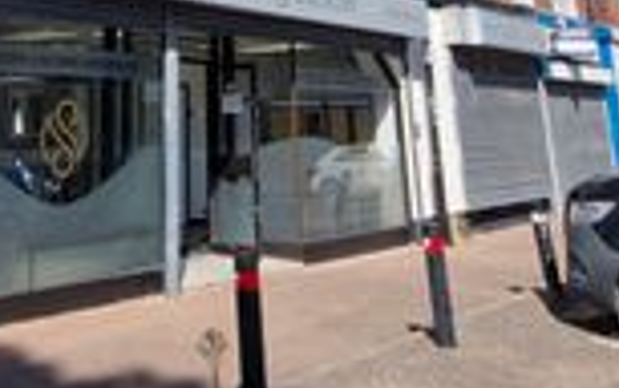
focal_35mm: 36
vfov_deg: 25.9
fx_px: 608
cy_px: -198
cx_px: 174
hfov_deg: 52.2
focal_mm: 1.74
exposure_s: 1/1864
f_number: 2.2
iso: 50
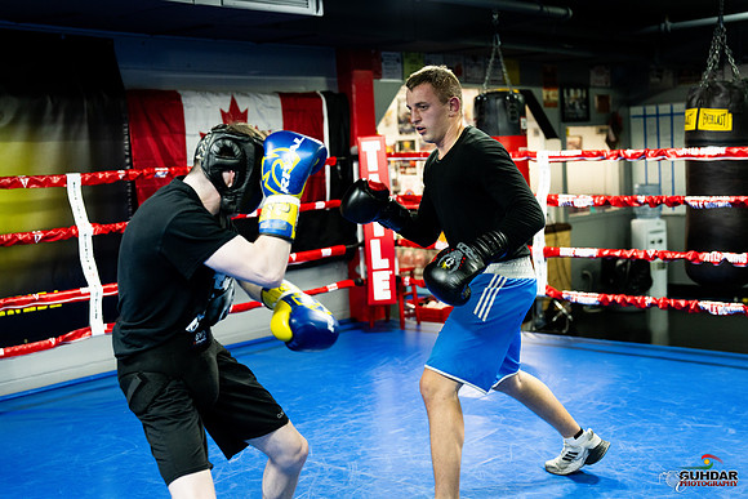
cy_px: 250
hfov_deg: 39.6
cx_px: 374
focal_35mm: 50
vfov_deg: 27.0
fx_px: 1039
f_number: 2.5
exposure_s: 1/400
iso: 2500
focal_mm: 50
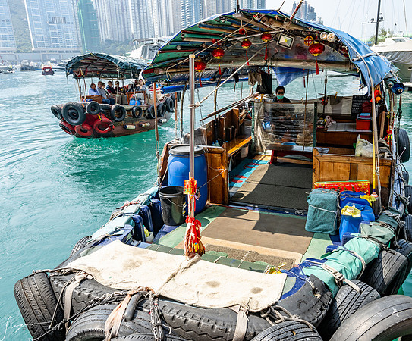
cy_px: 170
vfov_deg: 53.1
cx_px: 224
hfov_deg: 62.1
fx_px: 342
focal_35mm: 28
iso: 280
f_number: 8
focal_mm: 24
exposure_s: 1/200
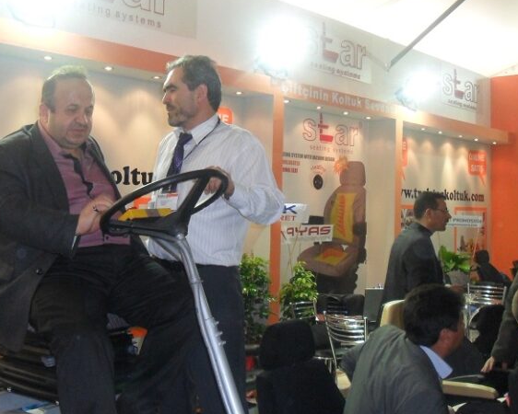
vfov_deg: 33.4
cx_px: 206
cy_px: 187
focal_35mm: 45
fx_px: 690
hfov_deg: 41.0
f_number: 3.5
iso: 160
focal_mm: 4.9
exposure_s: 1/45
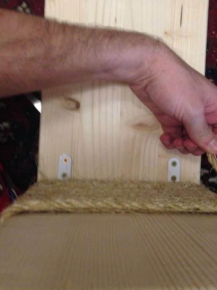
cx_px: 134
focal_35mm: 44
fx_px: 368
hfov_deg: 32.7
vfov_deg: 42.8
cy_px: 117
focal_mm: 4.12
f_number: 2.4
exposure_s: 1/15
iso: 320
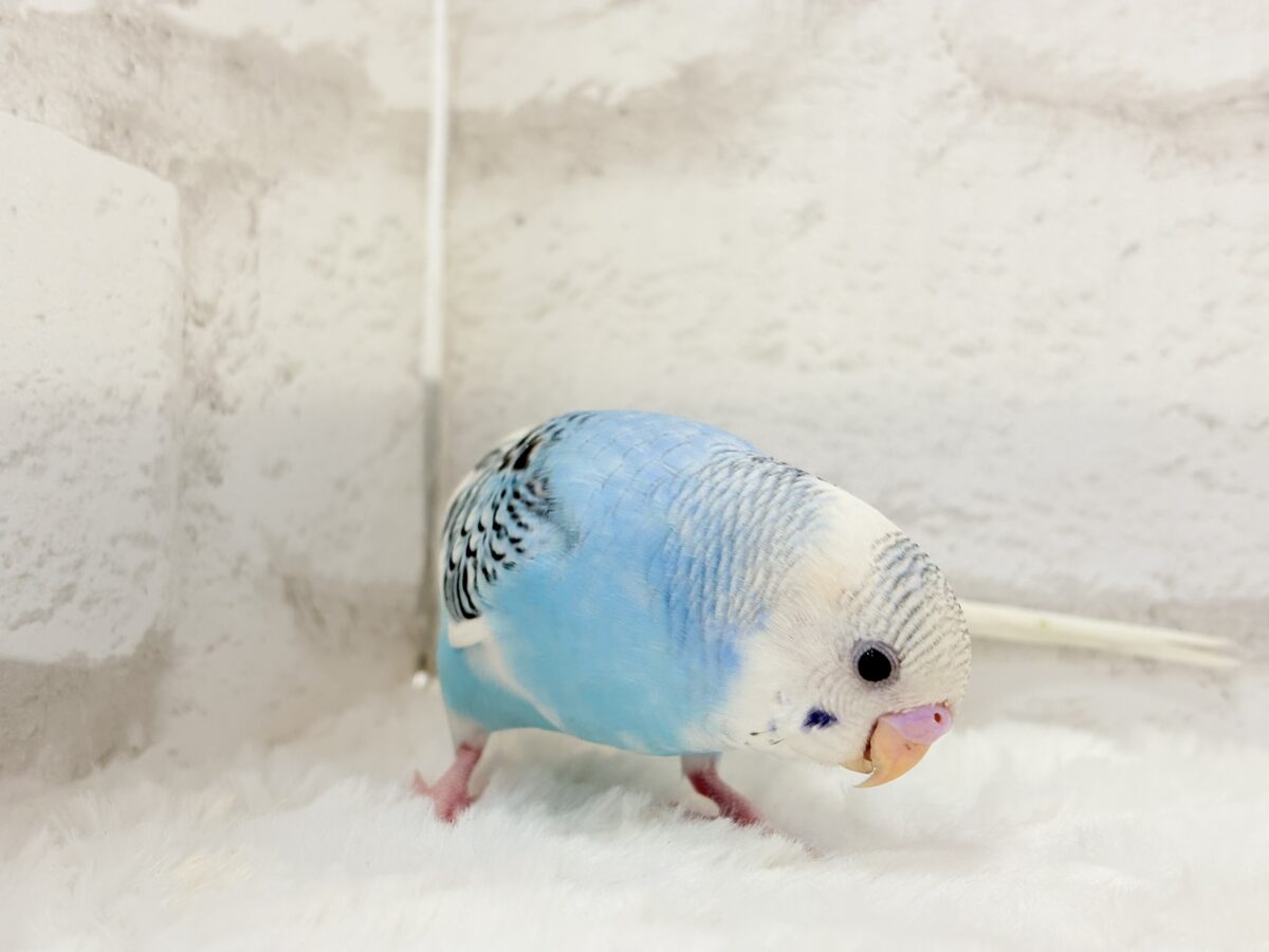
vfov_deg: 28.0
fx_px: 1906
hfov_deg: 36.8
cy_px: 476
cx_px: 634
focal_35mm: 52
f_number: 1.6
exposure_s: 1/100
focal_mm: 5.96
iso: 100
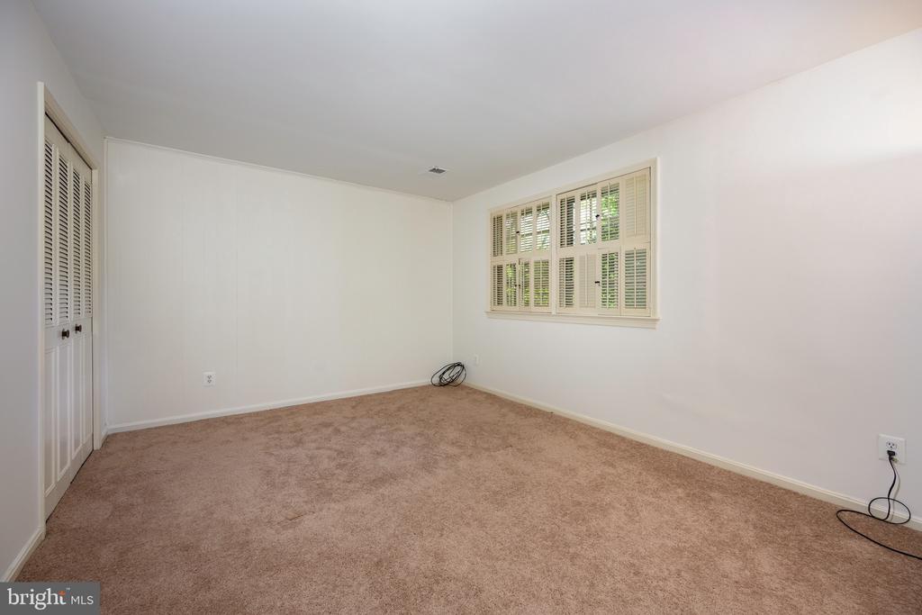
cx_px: 461
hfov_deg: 104.2
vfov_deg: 81.2
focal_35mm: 14
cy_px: 308
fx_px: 359
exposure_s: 1/60
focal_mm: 14
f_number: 6.3
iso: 320
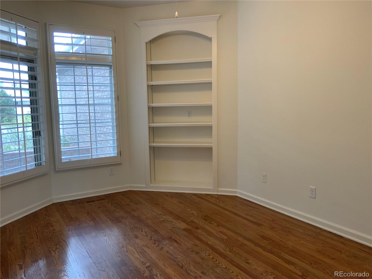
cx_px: 186
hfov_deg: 61.7
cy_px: 140
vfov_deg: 48.2
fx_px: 312
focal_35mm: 29
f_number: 1.8
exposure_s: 1/60
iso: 50
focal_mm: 3
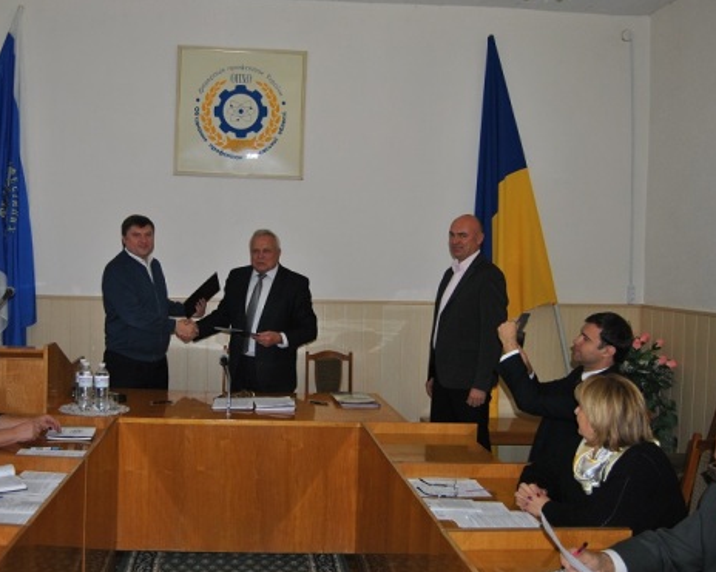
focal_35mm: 35
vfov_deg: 42.2
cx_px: 264
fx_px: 742
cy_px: 290
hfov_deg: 51.0
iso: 200
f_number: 3.5
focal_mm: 18
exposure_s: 1/60
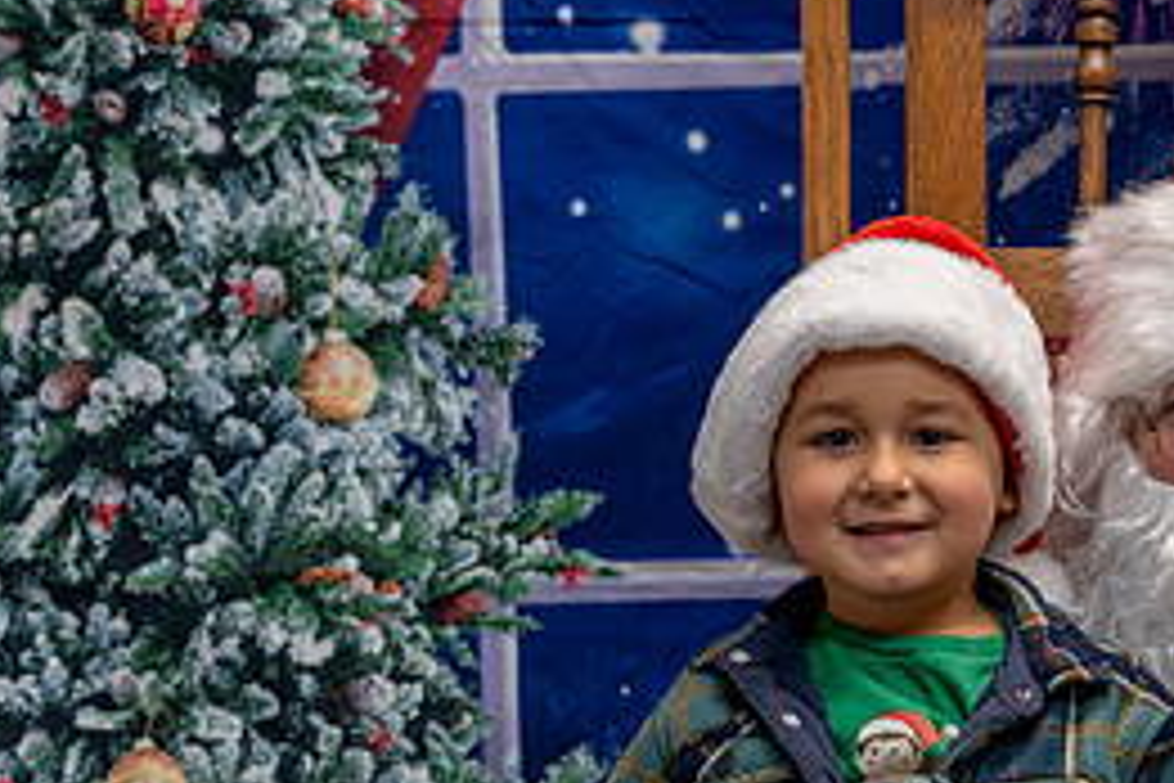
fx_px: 4207
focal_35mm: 129
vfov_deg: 10.6
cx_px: 1273
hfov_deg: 15.5
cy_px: 655
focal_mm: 58
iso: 4000
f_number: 4.5
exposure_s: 1/400
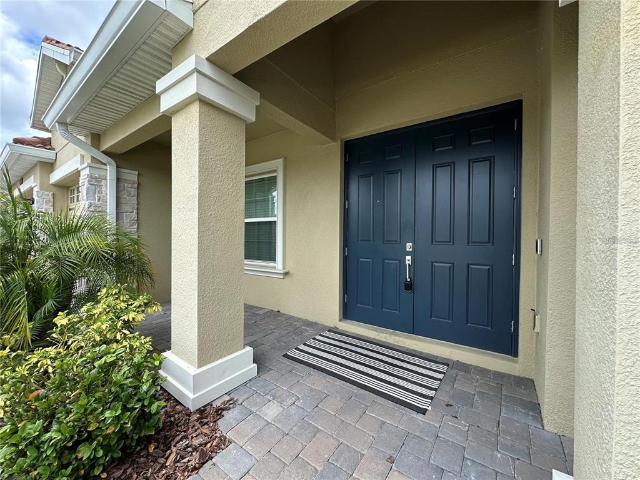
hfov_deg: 102.1
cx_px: 320
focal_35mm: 14
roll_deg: -0.4
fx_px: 259
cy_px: 240
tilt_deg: +0.2
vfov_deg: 85.7
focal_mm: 2.22
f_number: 2.2
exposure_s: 1/458
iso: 40
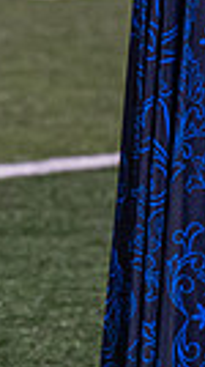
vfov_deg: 2.7
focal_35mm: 808
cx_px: 205
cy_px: -234
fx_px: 7838
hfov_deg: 1.5
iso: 3200
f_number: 4
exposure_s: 1/200
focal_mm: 150
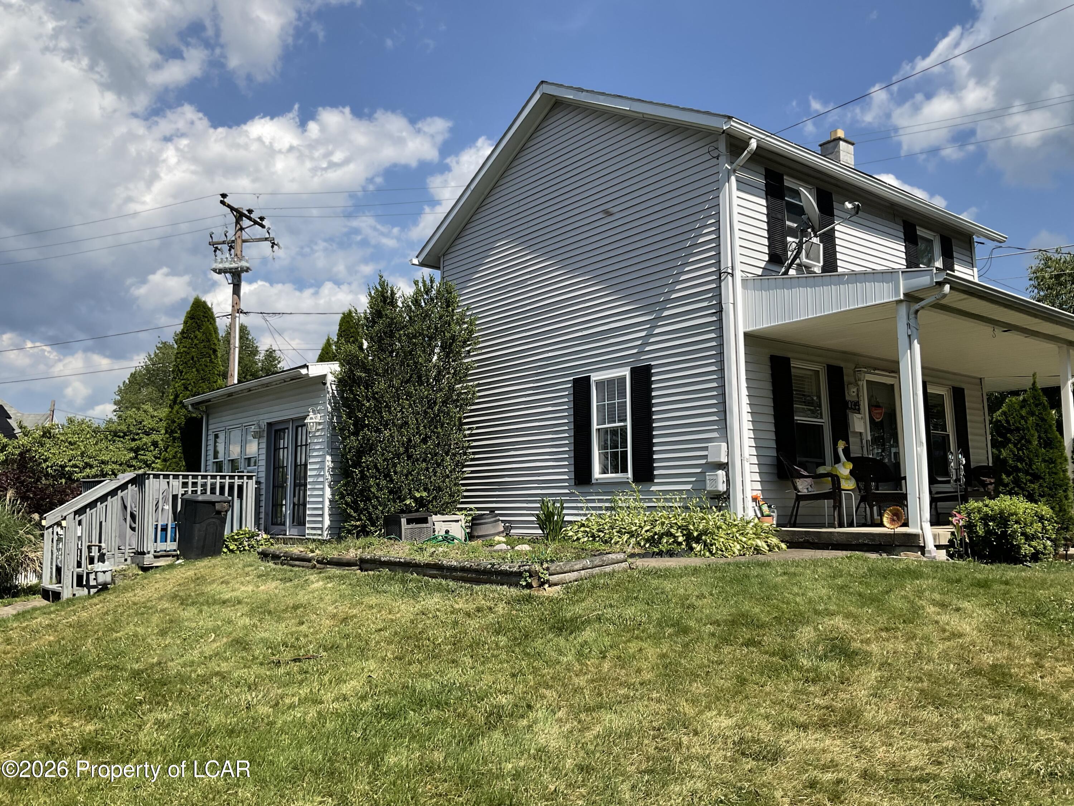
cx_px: 537
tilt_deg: +4.4
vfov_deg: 48.2
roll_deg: +0.3
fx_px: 900
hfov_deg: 61.7
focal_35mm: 29
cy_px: 403
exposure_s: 1/2141
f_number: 1.8
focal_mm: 3
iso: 16
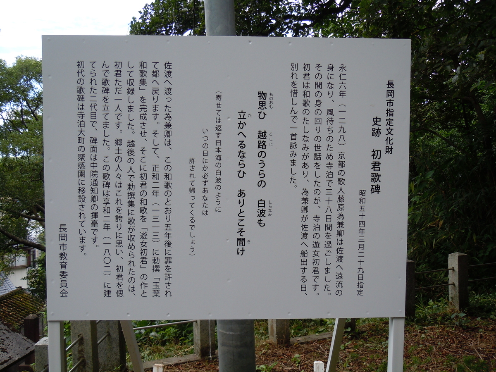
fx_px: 645
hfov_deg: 42.1
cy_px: 186
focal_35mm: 45
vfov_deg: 32.2
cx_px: 248
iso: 100
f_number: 3.8
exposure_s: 1/250
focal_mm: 8.1
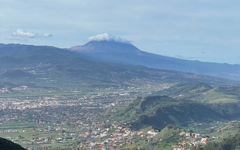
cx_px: 120
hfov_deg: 22.8
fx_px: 595
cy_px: 86
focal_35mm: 91
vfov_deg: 14.4
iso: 20
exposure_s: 1/1410
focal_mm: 7.5
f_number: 2.2
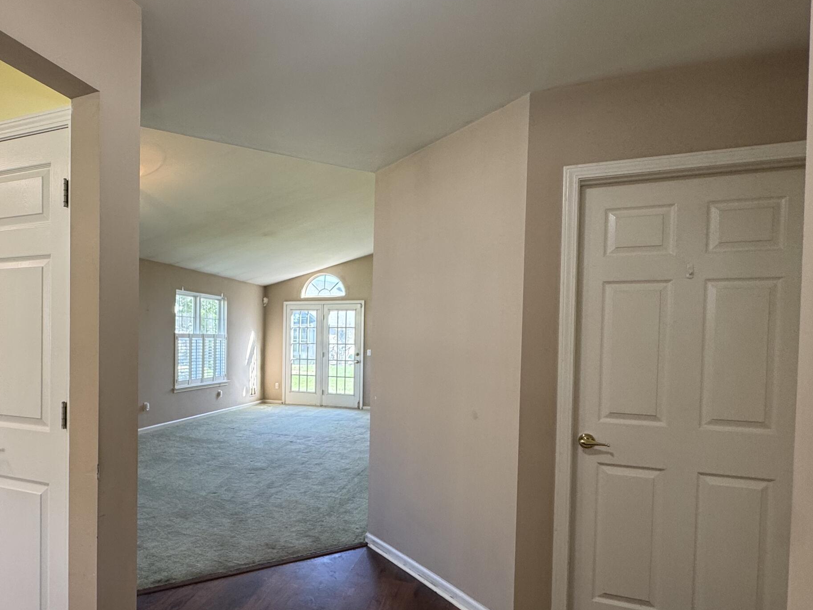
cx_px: 262
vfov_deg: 58.6
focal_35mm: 23
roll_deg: -0.6
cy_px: 352
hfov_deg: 71.4
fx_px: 540
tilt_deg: -1.4
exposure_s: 1/120
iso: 160
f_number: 2.2
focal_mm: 2.22
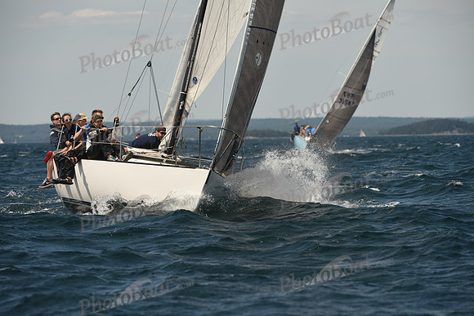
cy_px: 158
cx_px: 237
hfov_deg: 7.4
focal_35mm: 280
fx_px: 3687
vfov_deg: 4.9
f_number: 7.1
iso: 250
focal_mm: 280
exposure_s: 1/1000
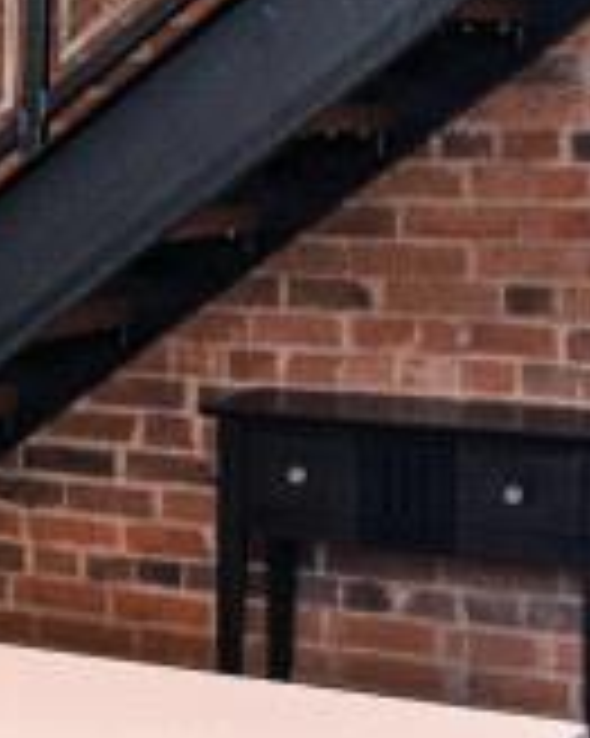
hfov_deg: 10.8
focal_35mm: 120
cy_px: 126
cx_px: -856
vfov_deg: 15.9
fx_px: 2622
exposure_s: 1/60
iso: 250
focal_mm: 14
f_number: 4
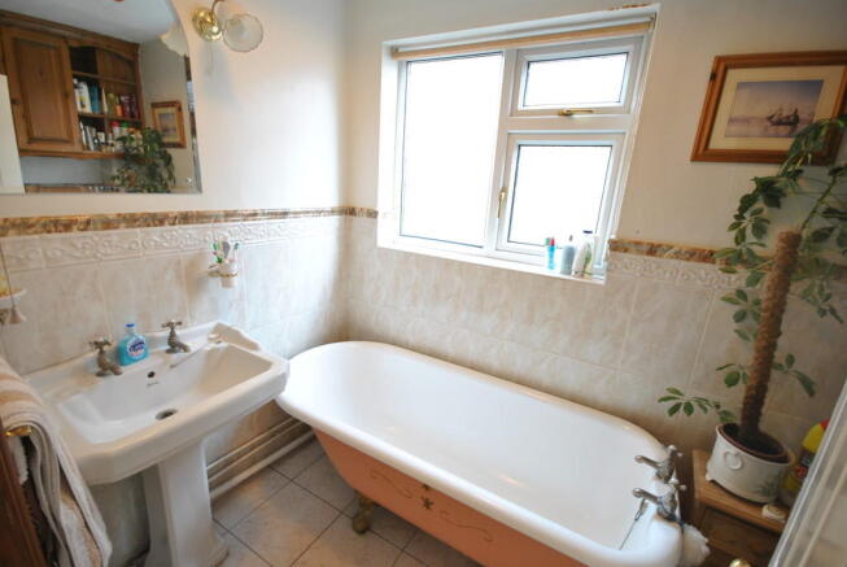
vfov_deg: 77.5
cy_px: 284
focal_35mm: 15
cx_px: 424
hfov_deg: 100.3
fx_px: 353
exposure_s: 1/6
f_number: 4
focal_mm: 10
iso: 400
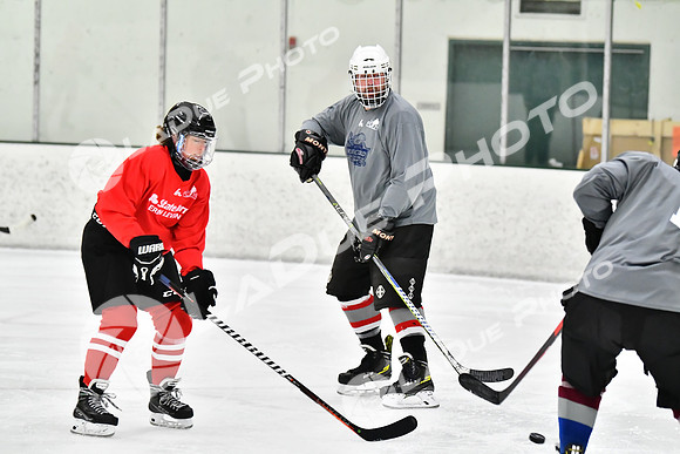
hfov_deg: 10.2
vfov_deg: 6.8
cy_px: 227
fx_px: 3826
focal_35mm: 202
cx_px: 340
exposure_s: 1/1250
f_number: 2.8
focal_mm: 135
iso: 5000
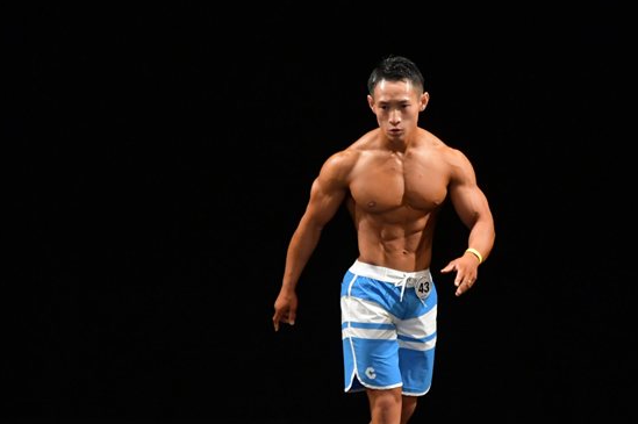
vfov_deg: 3.1
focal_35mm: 445
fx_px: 7879
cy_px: 288
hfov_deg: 4.6
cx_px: 381
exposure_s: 1/400
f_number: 5.6
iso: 3200
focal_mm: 210
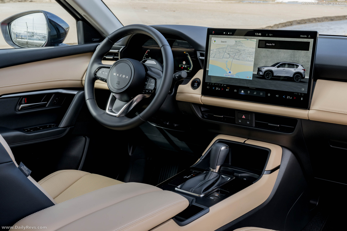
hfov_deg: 43.6
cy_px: 116
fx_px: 434
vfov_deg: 29.9
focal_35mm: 45
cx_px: 174
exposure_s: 1/10
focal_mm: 45
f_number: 14
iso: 200
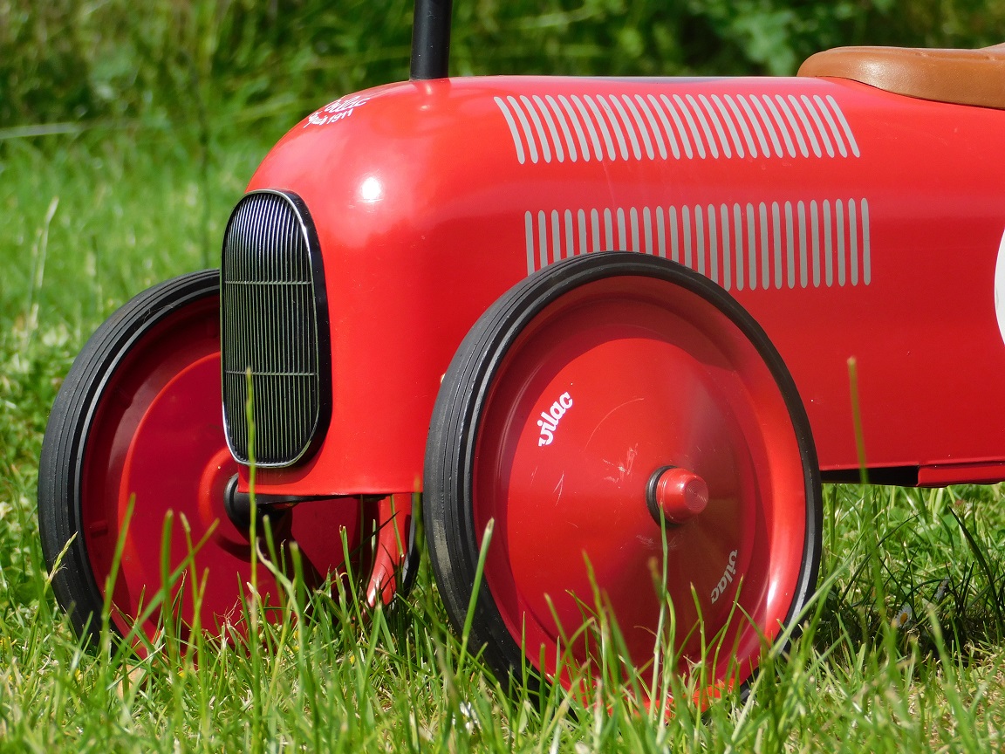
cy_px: 377
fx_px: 8536
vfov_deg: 5.1
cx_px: 502
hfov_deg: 6.7
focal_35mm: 294
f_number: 5.7
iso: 125
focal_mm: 52.2
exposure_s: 1/400
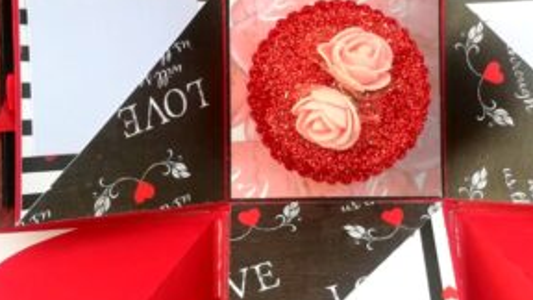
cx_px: 278
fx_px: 834
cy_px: 81
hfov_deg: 35.4
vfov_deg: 20.3
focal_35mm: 59
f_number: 2.2
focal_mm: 3.83
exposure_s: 1/50
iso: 80
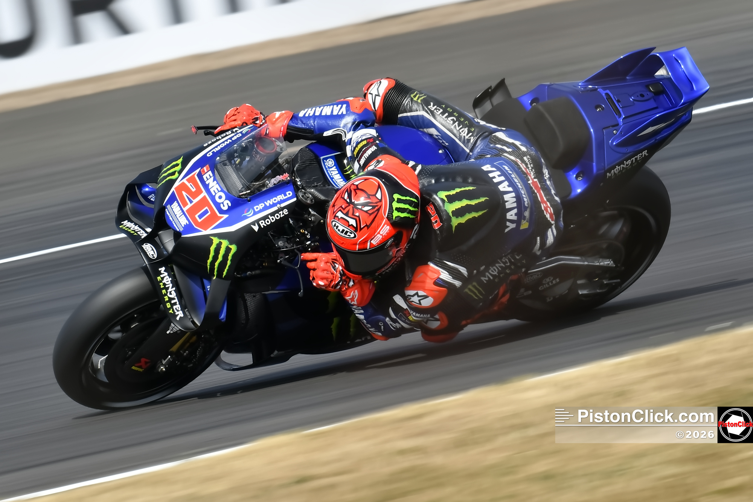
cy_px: 251
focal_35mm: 450
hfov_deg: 4.6
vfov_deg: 3.1
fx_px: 9411
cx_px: 376
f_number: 11
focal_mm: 300
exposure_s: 1/320
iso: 180
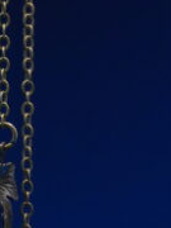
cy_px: 39
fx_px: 1759
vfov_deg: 7.4
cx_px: -70
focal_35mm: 267
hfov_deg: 5.5
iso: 800
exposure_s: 1/60
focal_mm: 30
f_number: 6.3
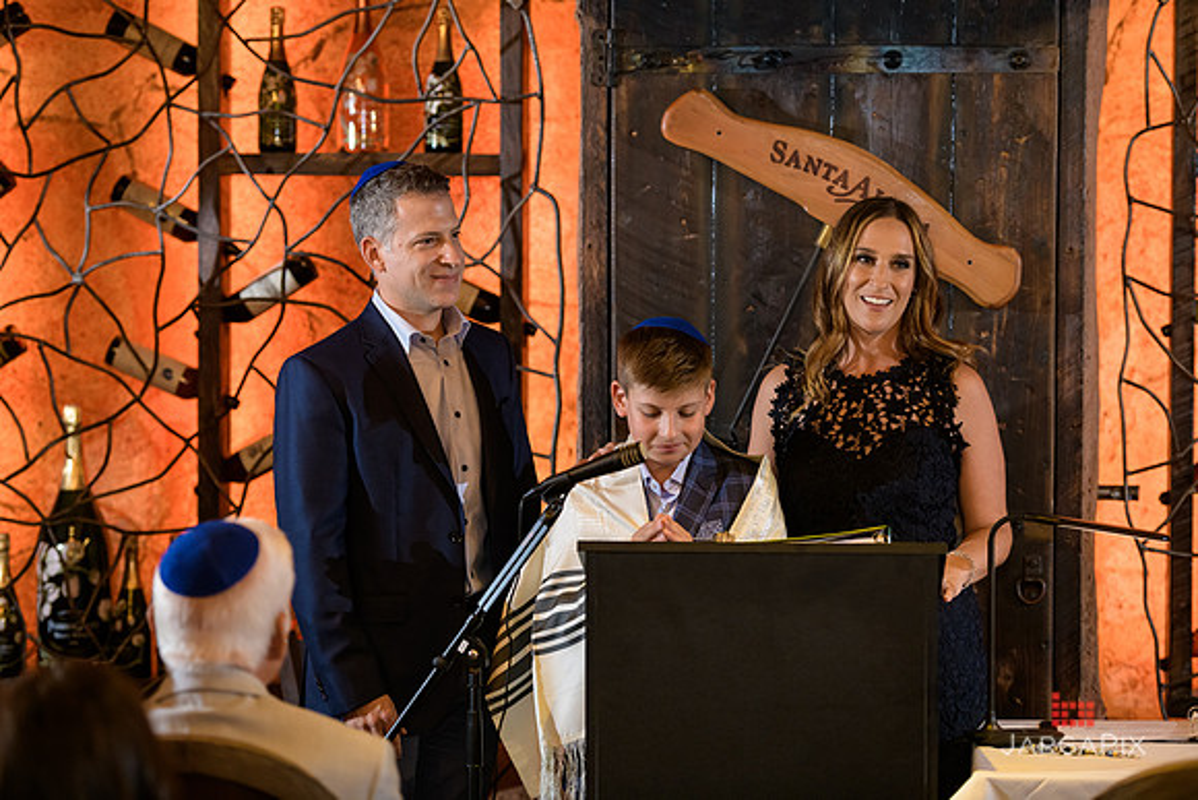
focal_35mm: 116
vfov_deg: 11.8
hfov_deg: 17.6
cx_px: 599
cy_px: 400
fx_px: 3861
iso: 1600
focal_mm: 116
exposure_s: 1/125
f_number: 3.2
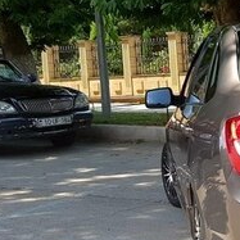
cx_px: 375
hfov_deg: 18.6
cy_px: 138
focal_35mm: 81
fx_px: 635
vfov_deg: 21.4
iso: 40
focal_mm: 4.2
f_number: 1.7
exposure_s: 1/894
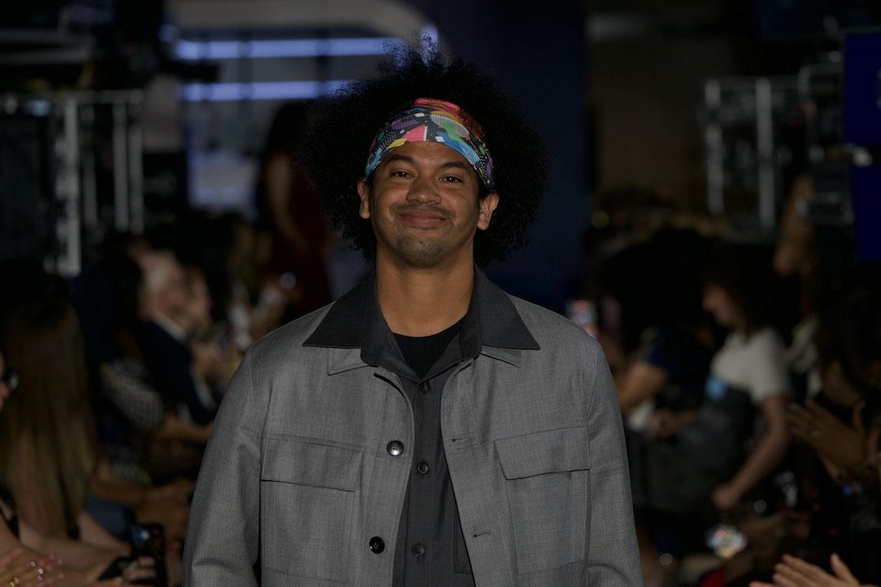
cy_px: 281
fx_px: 4356
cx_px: 436
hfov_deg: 11.5
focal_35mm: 178
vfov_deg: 7.7
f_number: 5.4
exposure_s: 1/250
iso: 1600
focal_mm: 170
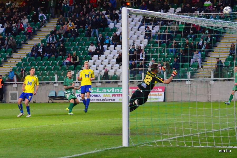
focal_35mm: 105
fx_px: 692
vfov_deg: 13.1
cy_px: 79
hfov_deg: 19.4
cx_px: 118
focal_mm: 70
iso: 3200
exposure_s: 1/500
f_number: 5.6
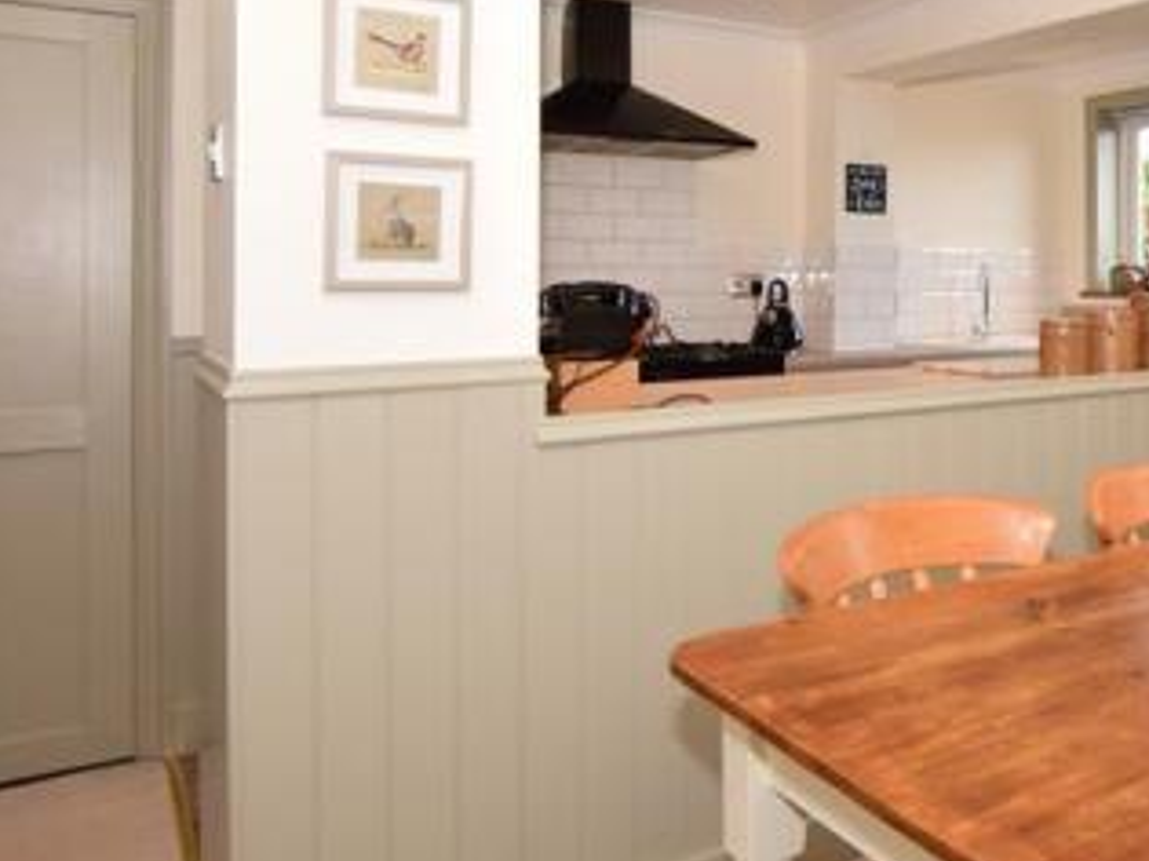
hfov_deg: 54.9
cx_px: 952
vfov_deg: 45.7
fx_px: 995
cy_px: 257
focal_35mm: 30
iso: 400
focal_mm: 10
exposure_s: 1/100
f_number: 5.6
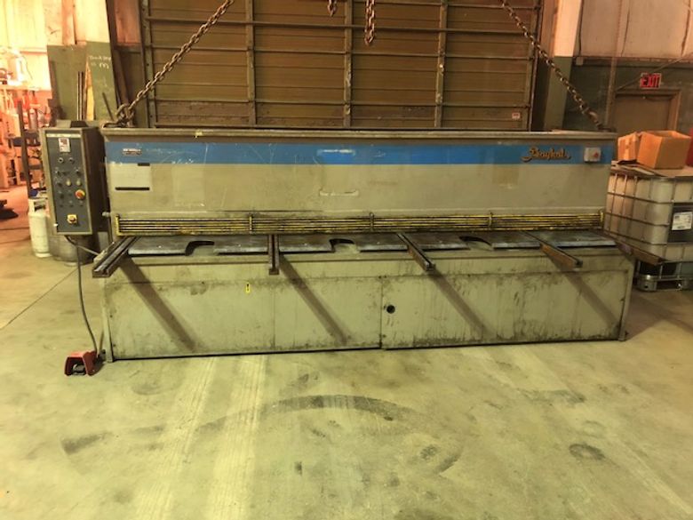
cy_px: 260
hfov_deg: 63.4
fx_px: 561
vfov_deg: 49.7
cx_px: 346
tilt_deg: -15.0
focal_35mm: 28
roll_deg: -1.9
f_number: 1.8
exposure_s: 1/5
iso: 100
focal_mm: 3.99
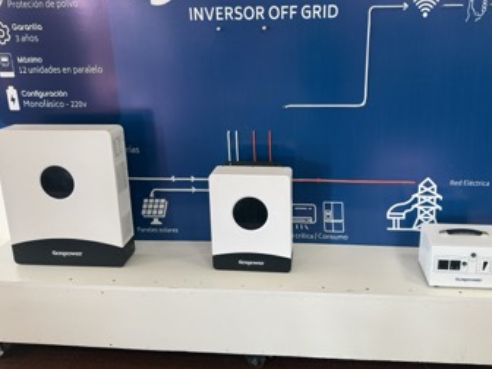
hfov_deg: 59.8
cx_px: 271
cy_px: 143
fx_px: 426
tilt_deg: -15.1
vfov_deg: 46.5
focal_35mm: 30
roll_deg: -0.5
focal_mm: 6.76
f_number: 1.78
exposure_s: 1/100
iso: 160
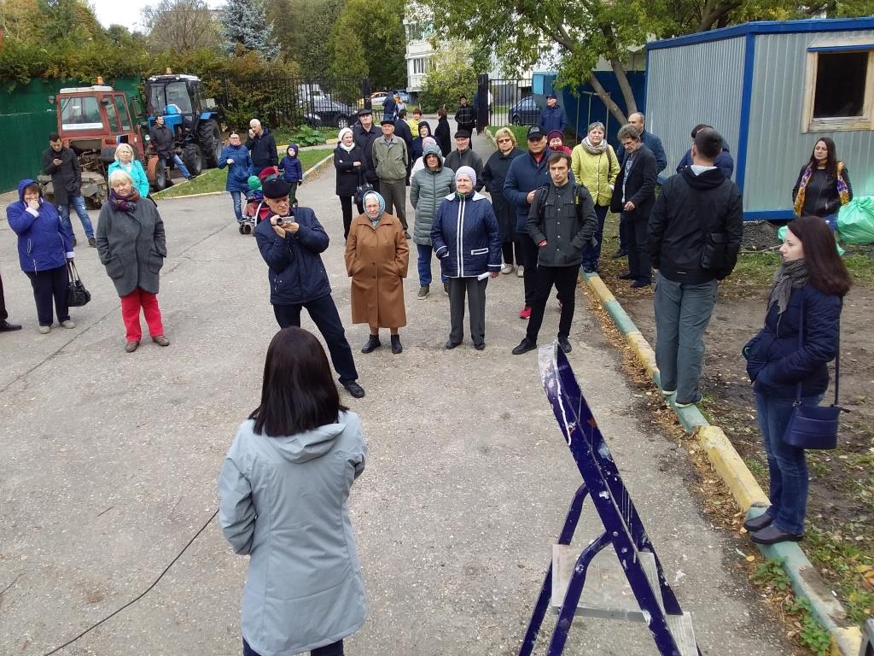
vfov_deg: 45.4
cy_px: 328
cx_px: 437
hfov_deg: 58.4
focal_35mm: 31
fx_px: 783
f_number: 2.2
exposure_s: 1/330
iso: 40
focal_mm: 3.3
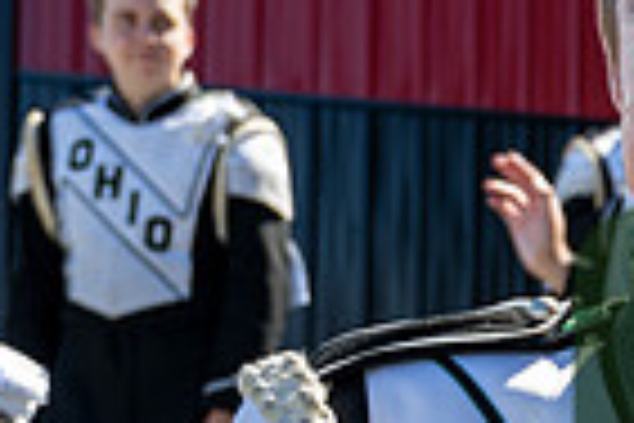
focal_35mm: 99
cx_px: 913
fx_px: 1743
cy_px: 421
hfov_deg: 18.6
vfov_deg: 13.6
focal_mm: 24
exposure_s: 1/250
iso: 64
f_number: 4.5
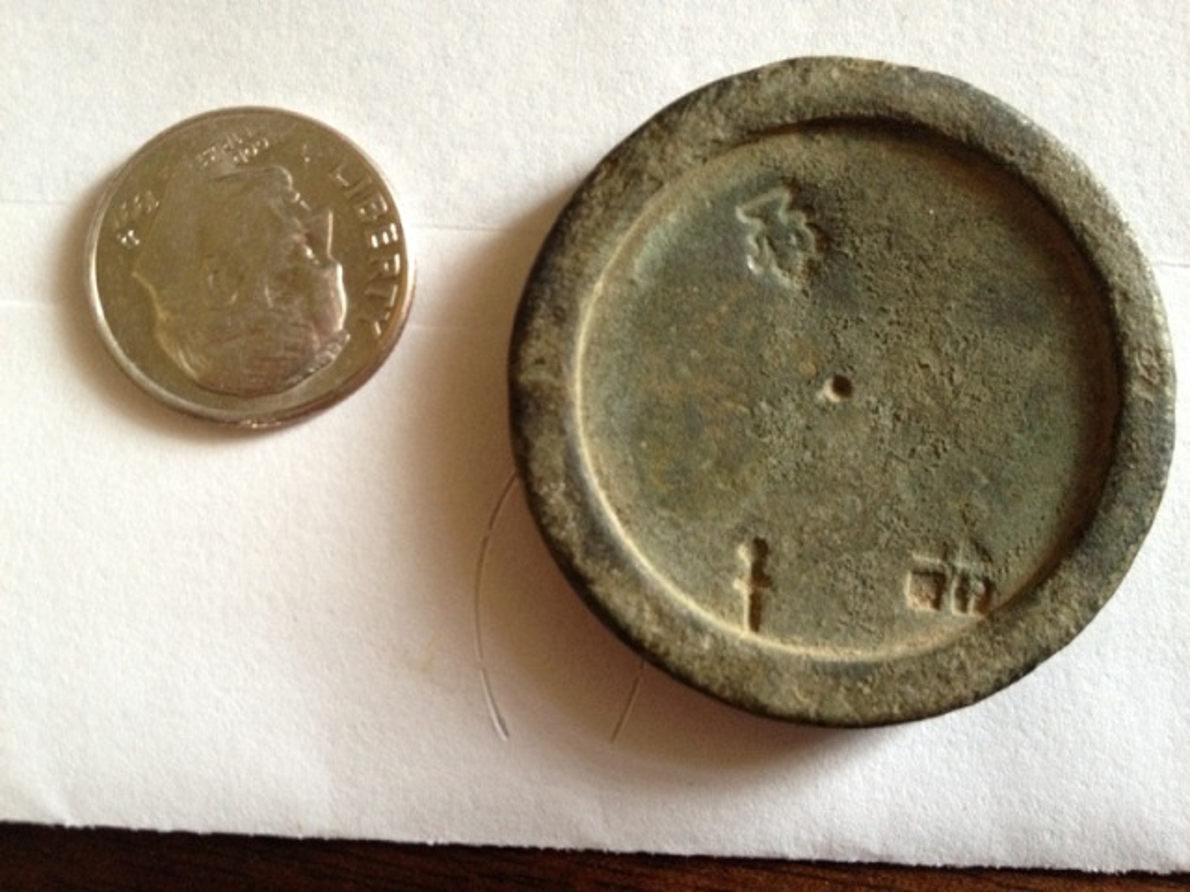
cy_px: 446
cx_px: 595
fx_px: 1203
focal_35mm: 35
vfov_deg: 40.7
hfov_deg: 52.6
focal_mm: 4.28
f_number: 2.4
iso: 250
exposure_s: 1/20
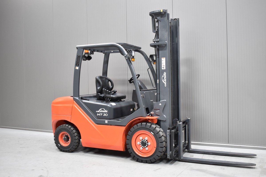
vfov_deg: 36.9
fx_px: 266
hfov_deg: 53.1
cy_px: 88
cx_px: 133
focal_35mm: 36
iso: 1250
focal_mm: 24
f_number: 4.5
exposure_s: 1/25
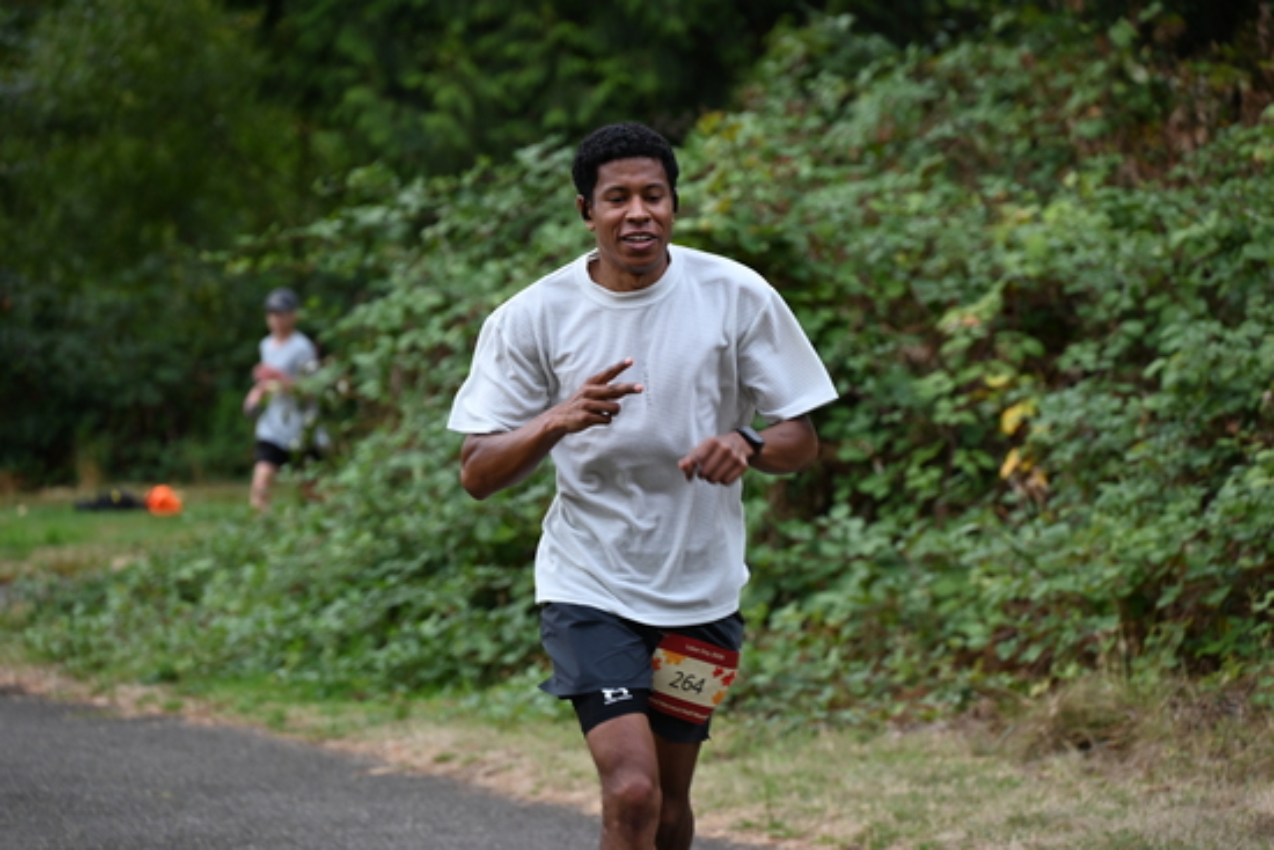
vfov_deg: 6.9
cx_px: 637
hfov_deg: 10.3
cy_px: 425
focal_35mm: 200
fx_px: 7079
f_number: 6.3
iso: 500
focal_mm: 200
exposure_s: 1/250
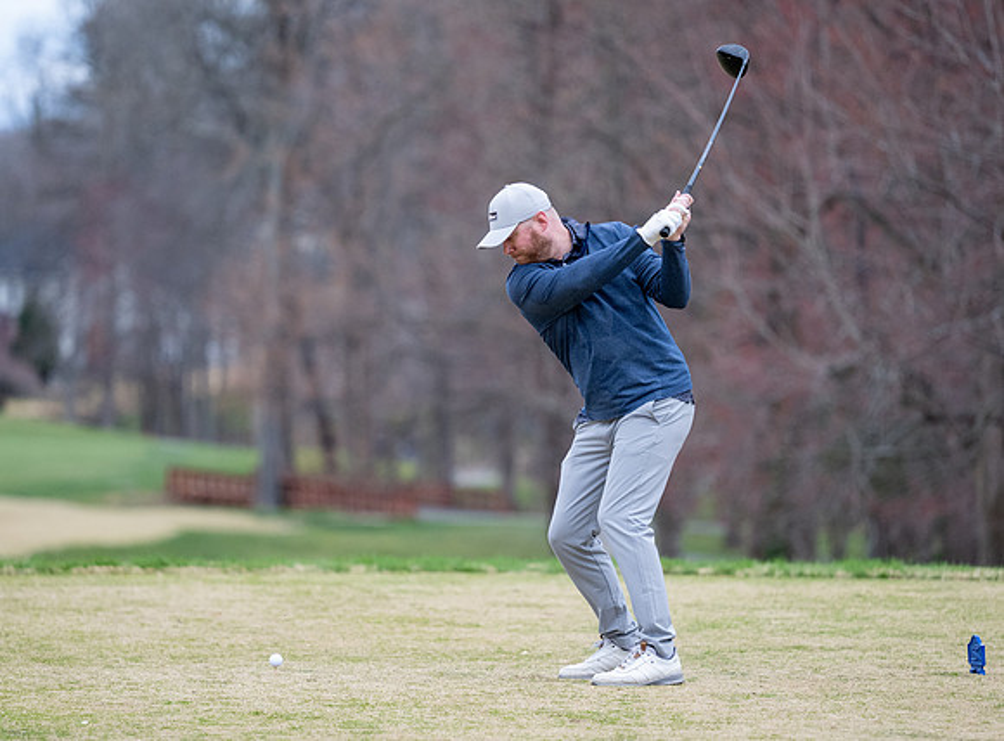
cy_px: 383
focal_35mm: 236
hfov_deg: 8.4
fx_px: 6819
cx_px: 491
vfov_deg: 6.2
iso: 1400
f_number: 2.8
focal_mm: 165
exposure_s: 1/5000
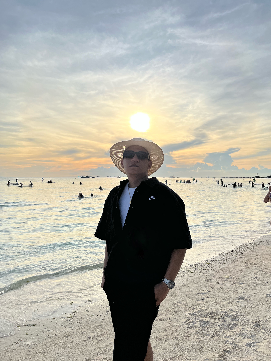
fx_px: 271
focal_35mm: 26
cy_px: 180
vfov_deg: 67.3
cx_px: 136
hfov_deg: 53.1
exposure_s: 1/6494
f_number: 1.6
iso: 50
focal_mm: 5.1
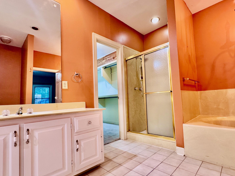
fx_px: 122
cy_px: 94
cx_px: 122
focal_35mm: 18
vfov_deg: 71.5
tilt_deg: +2.8
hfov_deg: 87.7
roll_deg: +2.6
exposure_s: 1/120
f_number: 2.2
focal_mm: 2.22
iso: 320
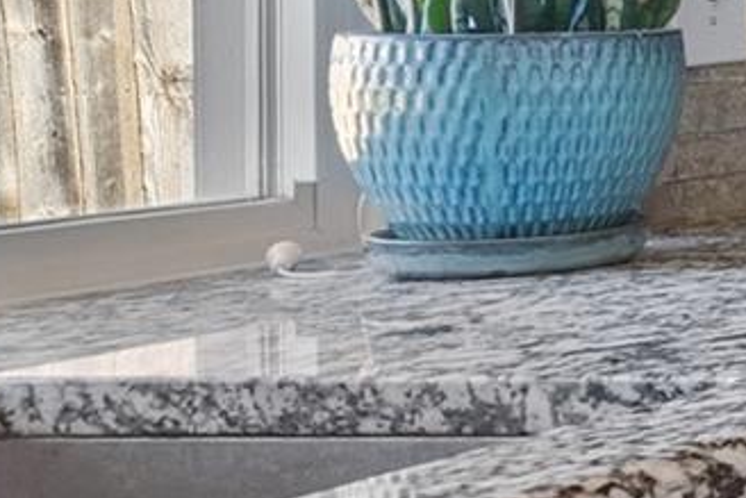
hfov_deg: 11.5
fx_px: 2073
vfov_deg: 13.5
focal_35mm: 100
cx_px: 2227
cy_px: -22
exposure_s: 1.3
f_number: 8
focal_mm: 16
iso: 640
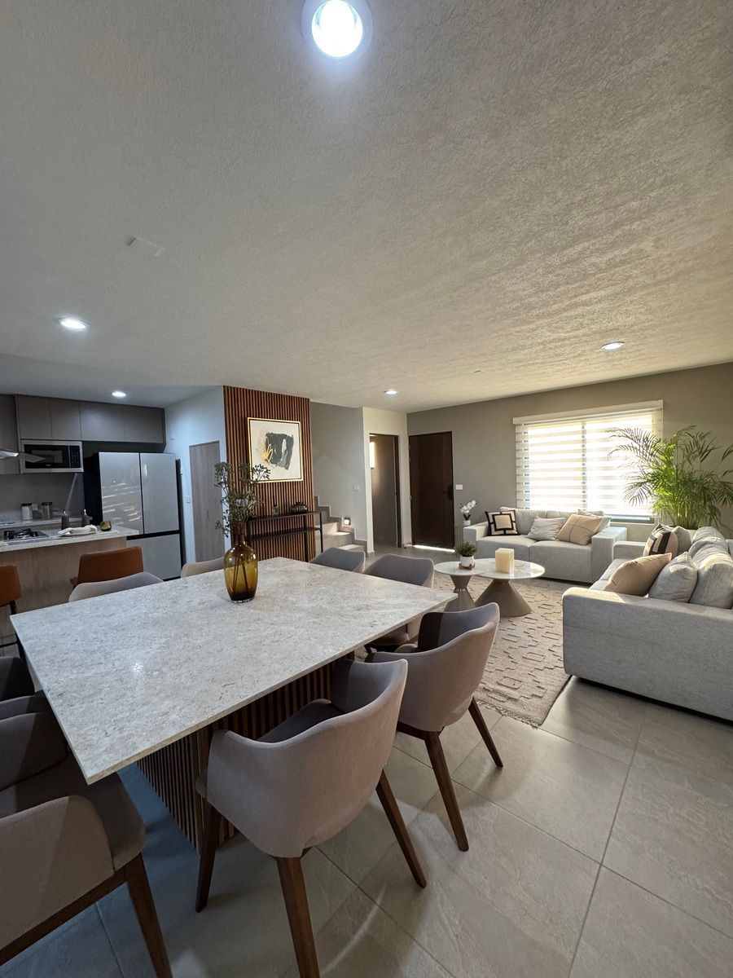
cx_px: 366
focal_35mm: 14
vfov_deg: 102.1
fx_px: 395
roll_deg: +2.0
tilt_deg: -2.0
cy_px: 489
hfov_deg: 85.7
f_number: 2.2
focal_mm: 2.22
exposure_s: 1/60
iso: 250
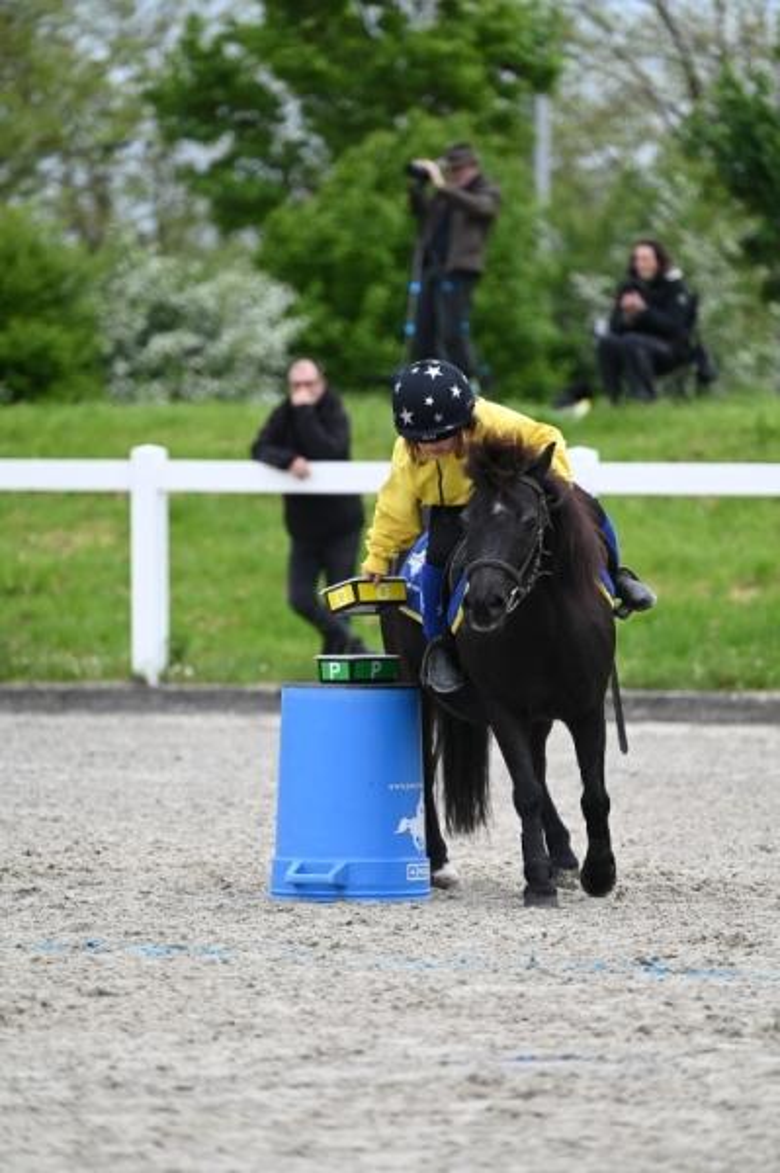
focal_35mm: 280
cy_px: 586
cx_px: 390
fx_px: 9115
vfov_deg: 7.4
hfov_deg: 4.9
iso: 500
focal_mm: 280
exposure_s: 1/1250
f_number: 5.3
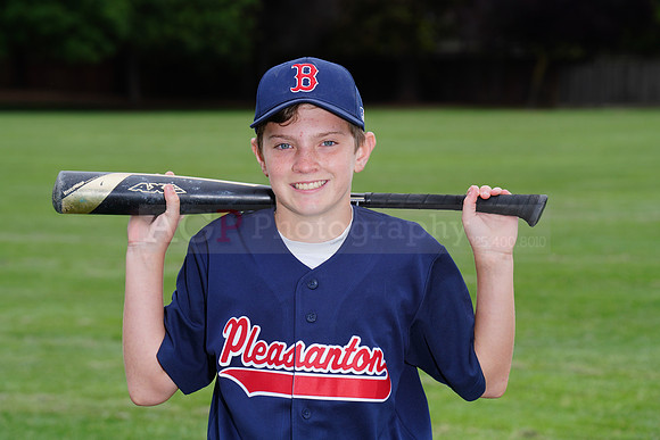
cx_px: 330
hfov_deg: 12.9
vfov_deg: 8.6
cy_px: 220
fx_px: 2916
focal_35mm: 159
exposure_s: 1/250
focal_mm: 159
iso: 200
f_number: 9
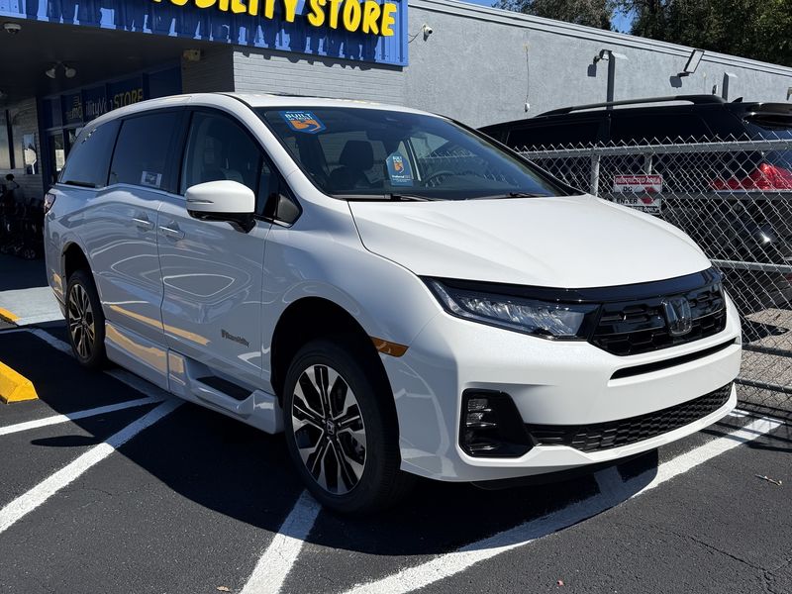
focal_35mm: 24
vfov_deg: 56.8
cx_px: 396
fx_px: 549
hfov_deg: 71.6
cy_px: 297
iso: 80
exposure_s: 1/6173
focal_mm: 6.76
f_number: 1.78
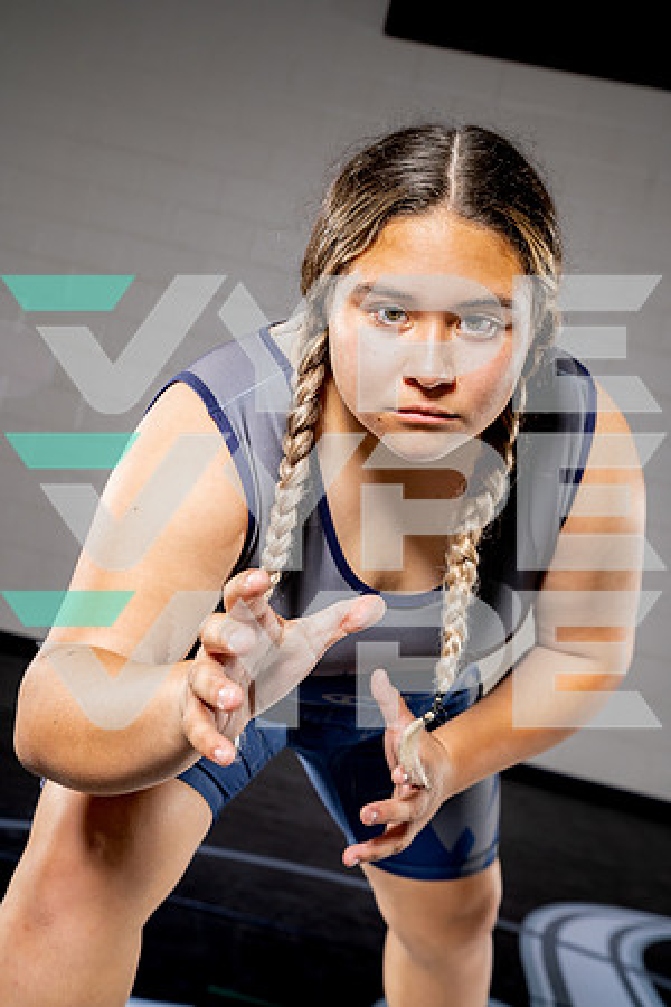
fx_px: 1370
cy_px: 504
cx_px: 336
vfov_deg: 40.3
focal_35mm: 49
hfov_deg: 27.5
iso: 320
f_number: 6.3
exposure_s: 1/250
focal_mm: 49
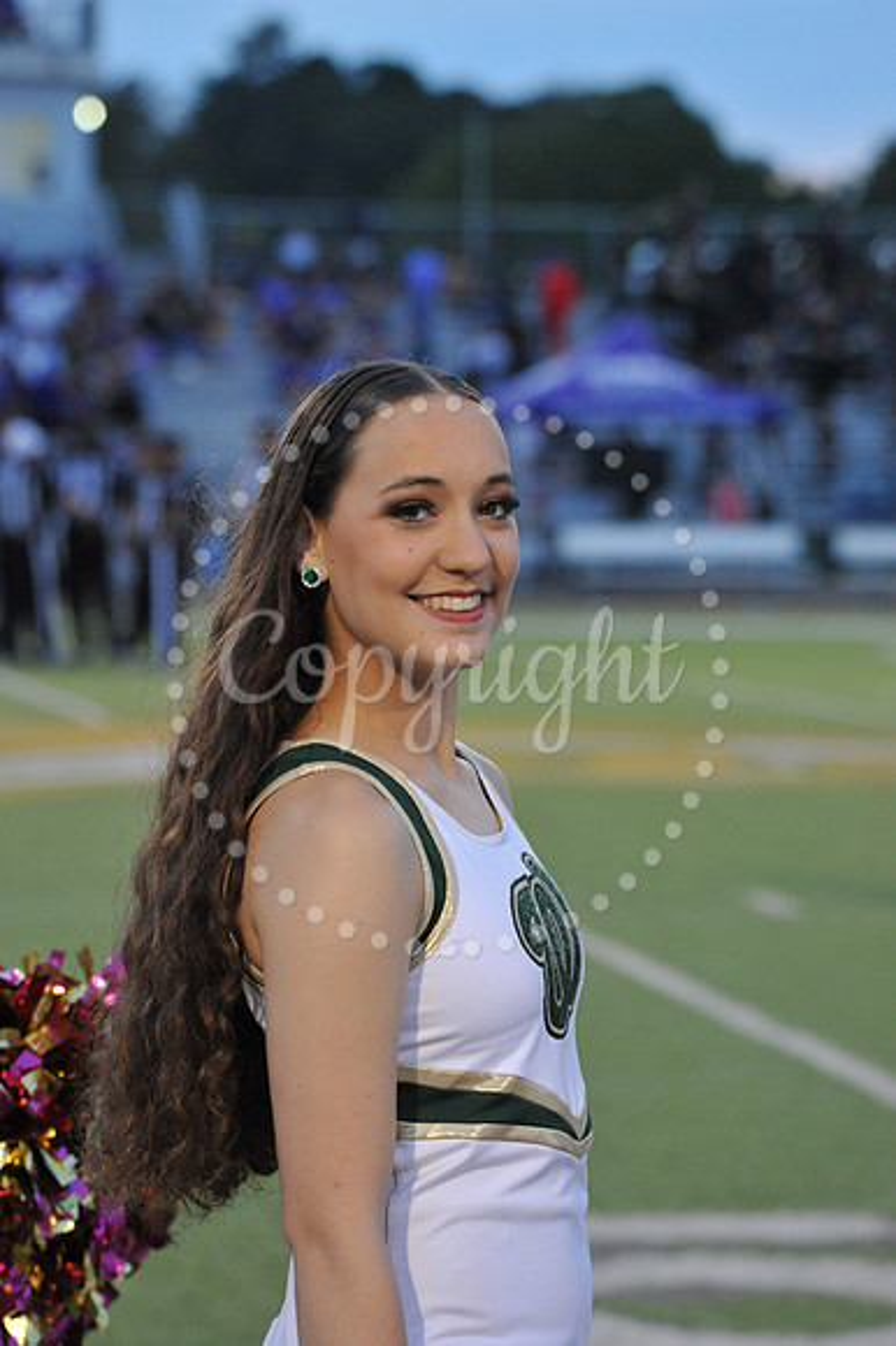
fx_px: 5606
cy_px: 673
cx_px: 448
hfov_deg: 9.1
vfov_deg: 13.7
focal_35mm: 150
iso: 2500
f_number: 7.1
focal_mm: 150
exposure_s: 1/250
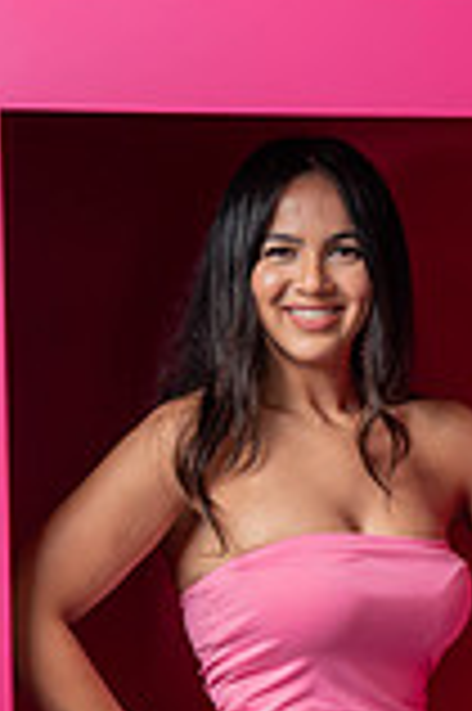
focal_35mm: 128
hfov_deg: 10.6
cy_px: 806
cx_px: 400
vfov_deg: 15.5
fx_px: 2523
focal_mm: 45
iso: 250
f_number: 5.6
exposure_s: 1/200
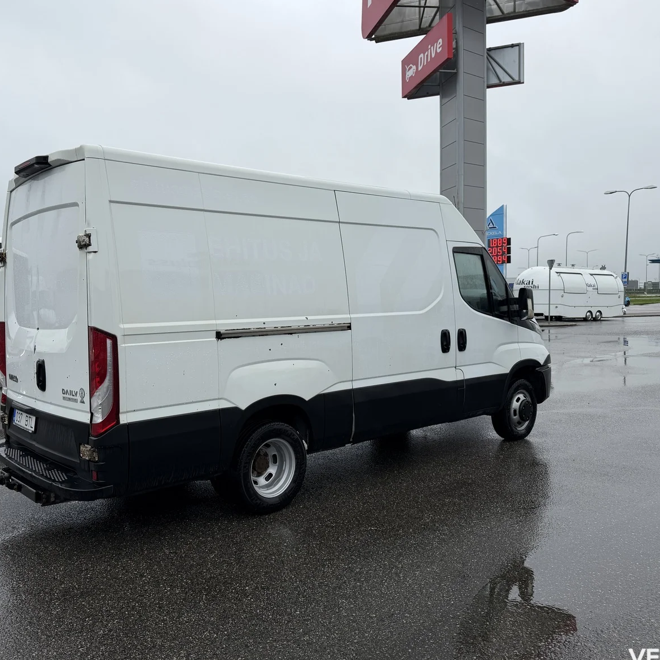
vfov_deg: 55.6
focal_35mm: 29
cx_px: 264
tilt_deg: -2.5
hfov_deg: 55.2
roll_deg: +1.9
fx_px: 626
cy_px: 333
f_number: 1.78
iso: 80
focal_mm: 6.76
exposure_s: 1/1410
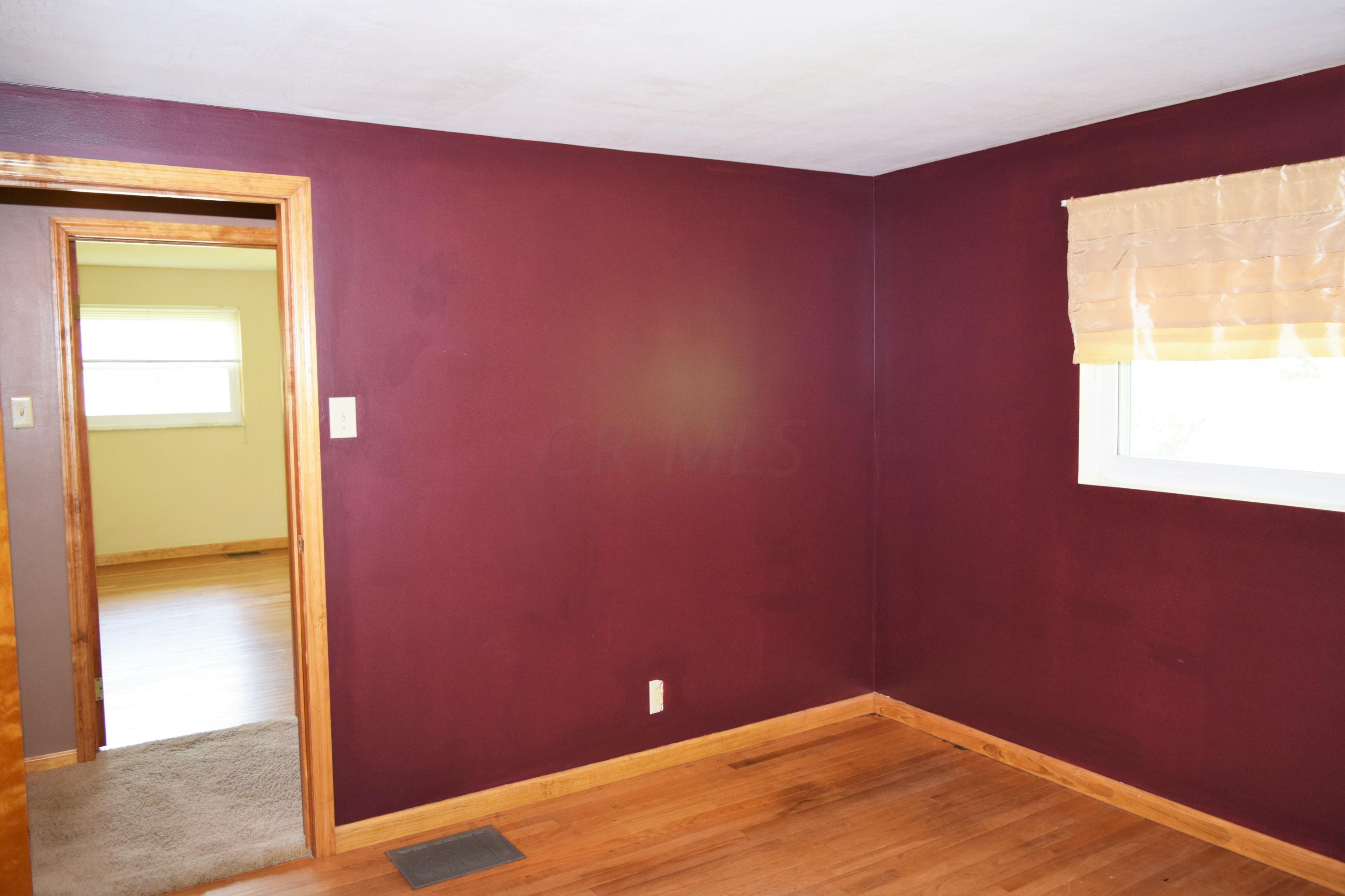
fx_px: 1009
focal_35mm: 27
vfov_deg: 47.9
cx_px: 672
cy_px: 448
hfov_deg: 67.4
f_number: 3.5
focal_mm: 18
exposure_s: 1/60
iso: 1000
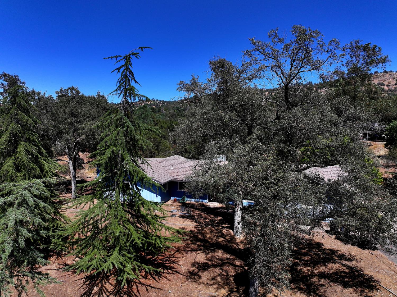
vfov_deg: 56.8
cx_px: 198
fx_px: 275
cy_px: 148
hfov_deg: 71.6
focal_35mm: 24
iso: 100
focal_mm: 12.29
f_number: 2.8
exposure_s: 1/244
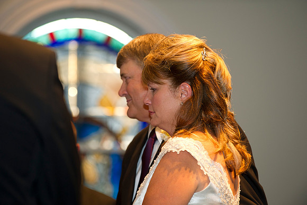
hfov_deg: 10.3
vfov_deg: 6.9
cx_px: 154
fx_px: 1705
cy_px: 102
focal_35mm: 200
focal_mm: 200
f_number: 3.5
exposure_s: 1/80
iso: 1600
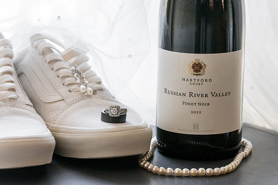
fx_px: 1389
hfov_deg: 11.4
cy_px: 62
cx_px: 82
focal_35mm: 180
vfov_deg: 7.6
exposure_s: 1/320
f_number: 7.1
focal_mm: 105
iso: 4000
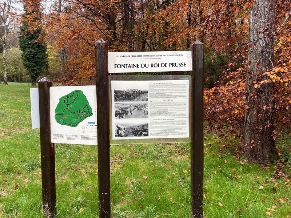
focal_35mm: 26
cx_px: 146
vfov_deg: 53.1
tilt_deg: -0.6
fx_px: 219
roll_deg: +1.6
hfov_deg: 67.3
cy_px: 109
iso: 100
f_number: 1.5
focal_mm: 5.7
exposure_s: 1/121
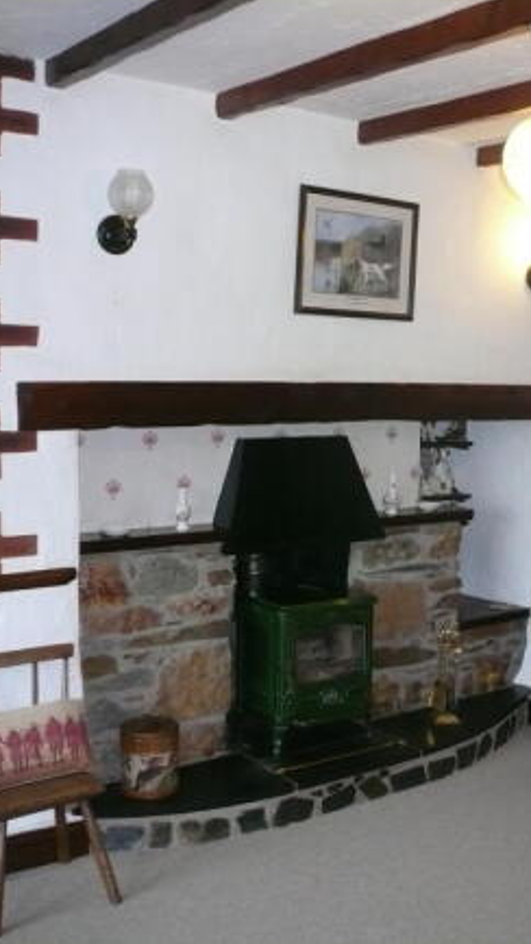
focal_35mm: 41
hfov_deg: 28.5
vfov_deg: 49.4
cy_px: 471
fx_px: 1027
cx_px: 410
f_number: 2.8
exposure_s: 1/30
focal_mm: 4.6
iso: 250
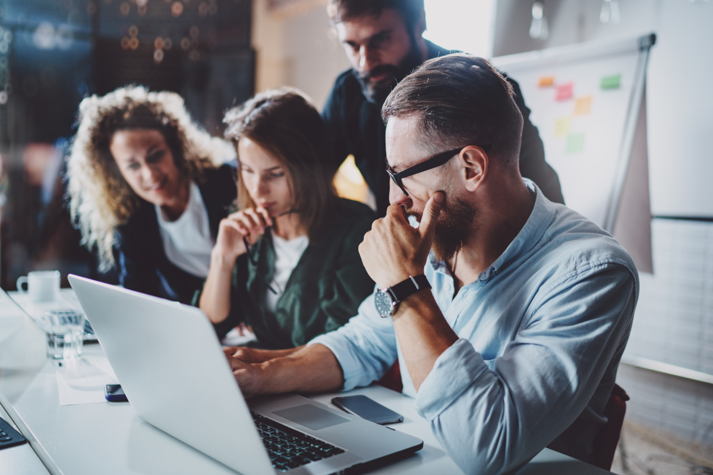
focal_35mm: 35
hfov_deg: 54.4
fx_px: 693
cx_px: 356
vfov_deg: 37.9
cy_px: 238
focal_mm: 35
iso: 320
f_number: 1.4
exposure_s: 1/100
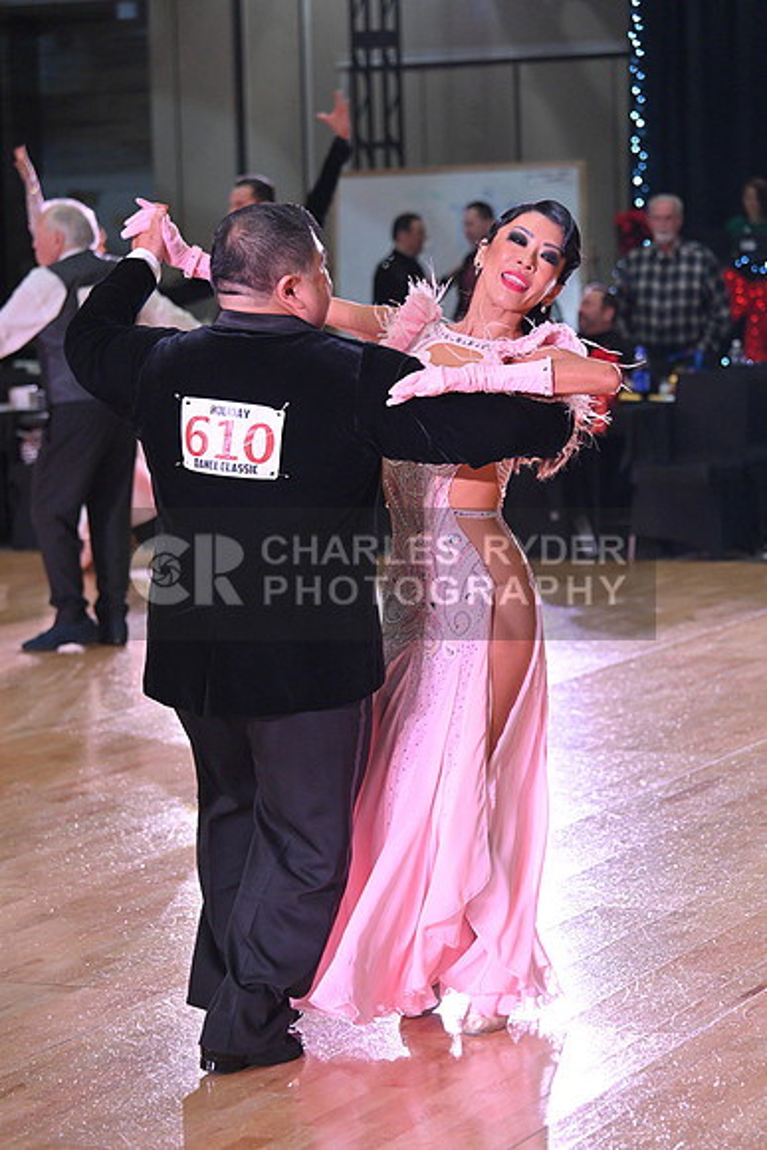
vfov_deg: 19.5
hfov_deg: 13.0
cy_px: 575
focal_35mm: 105
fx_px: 3353
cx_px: 384
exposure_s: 1/320
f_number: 5
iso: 2500
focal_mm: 105
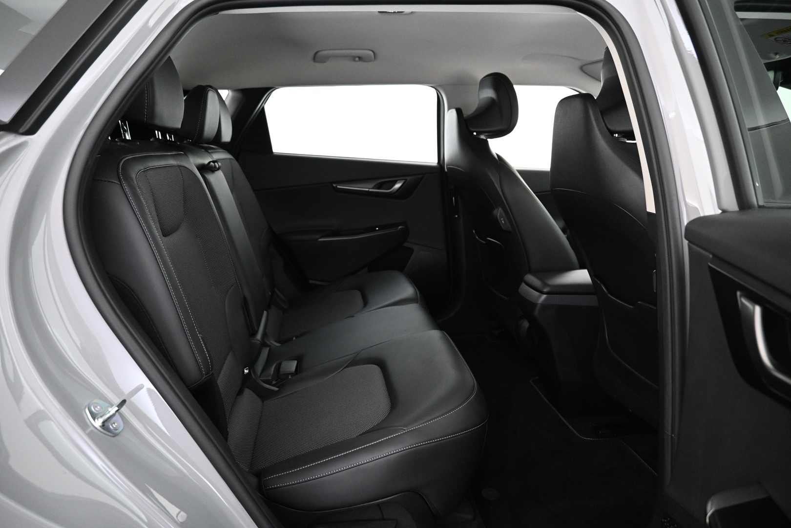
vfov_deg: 53.1
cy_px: 264
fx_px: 527
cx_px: 396
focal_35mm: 24
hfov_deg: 73.7
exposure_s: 1/20
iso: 1600
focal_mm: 16
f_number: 3.5
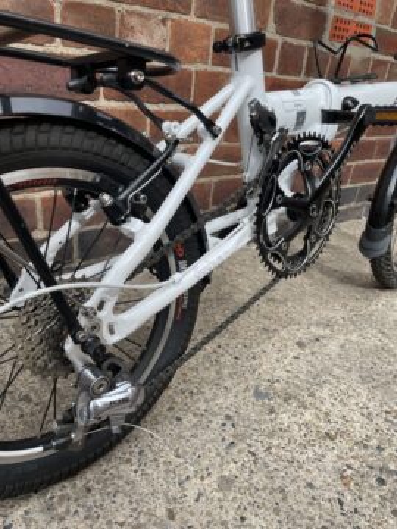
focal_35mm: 26
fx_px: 398
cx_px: 198
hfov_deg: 53.1
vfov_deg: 67.3
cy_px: 264
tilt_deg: -23.9
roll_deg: -5.8
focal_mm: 4.2
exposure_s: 1/1033
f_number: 1.6
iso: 32
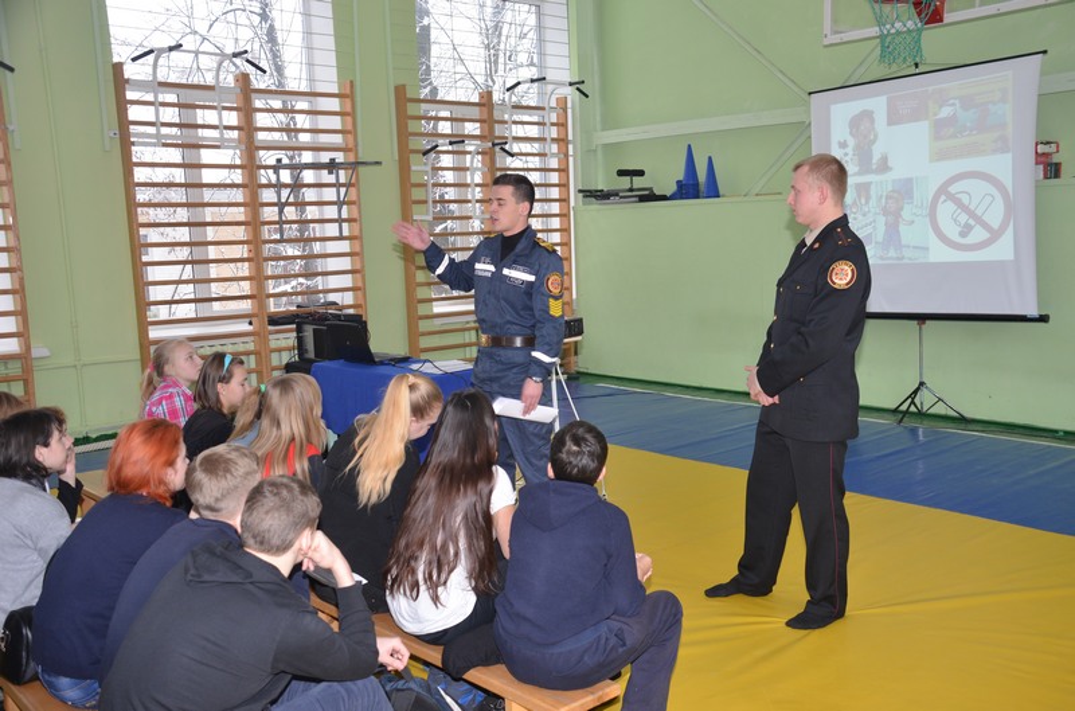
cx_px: 538
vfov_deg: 36.7
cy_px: 356
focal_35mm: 36
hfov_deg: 53.2
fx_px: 1072
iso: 400
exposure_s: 1/80
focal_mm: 24
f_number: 3.8
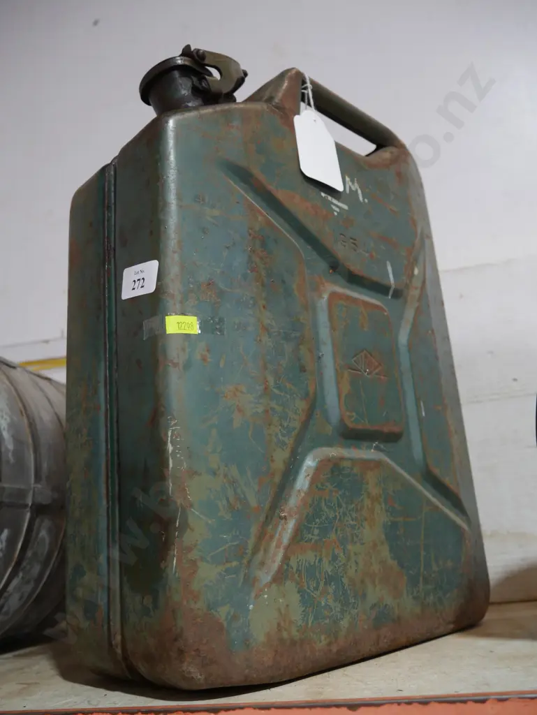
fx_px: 620
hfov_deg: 46.8
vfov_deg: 59.9
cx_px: 268
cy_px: 358
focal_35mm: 30
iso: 400
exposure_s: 1/60
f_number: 3.6
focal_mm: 15
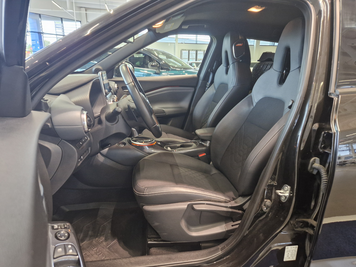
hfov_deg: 73.9
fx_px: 237
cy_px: 134
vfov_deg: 58.9
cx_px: 178
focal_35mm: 23
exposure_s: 1/100
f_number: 1.8
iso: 320
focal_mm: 5.4
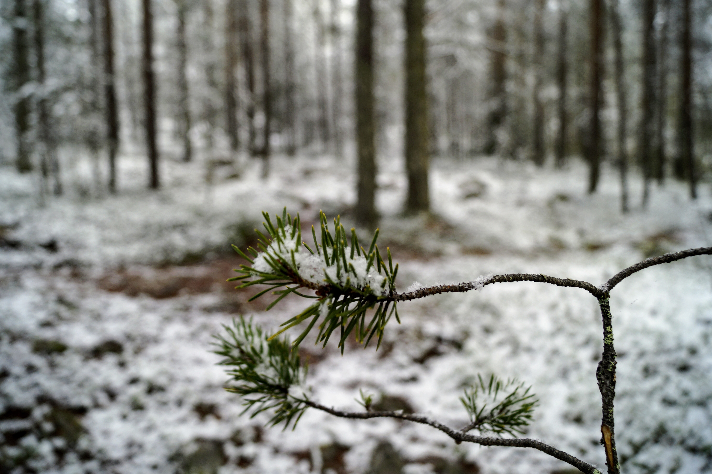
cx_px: 356
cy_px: 237
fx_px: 593
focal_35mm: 30
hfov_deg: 62.0
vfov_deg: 43.6
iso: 160
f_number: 4
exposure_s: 1/160
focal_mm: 20
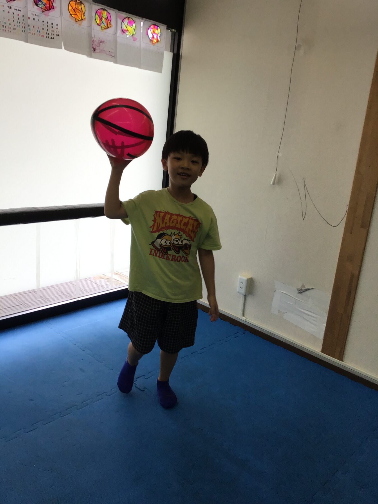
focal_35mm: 31
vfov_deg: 58.4
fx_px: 451
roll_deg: -5.0
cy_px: 252
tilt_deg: -20.5
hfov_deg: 45.4
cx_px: 189
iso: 40
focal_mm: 3.3
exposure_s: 1/120
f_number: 2.4
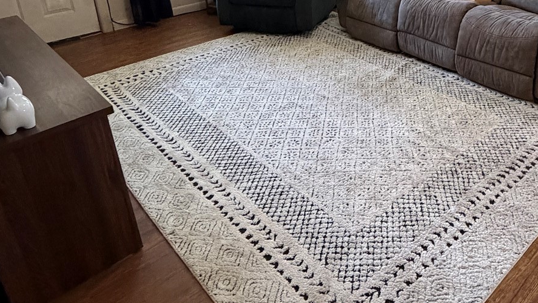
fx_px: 471
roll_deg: +0.1
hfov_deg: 57.3
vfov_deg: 33.7
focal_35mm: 33
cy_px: 29
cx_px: 385
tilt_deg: -19.8
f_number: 2.2
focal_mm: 2.22
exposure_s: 1/60
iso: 640
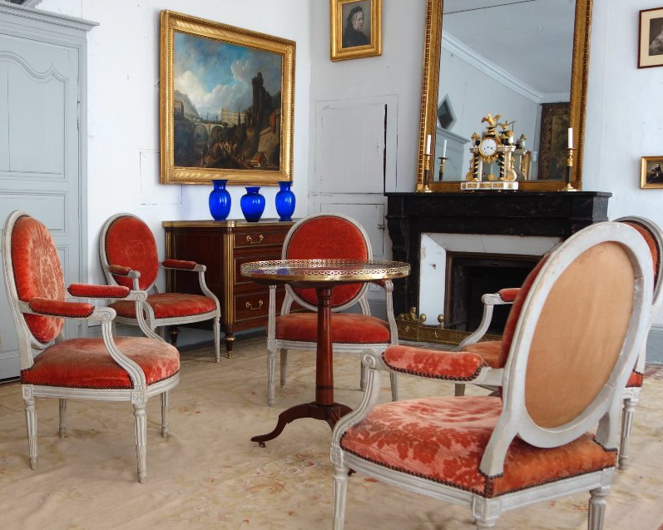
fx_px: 804
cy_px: 288
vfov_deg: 36.4
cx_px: 196
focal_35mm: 41
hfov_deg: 43.8
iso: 125
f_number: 2
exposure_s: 1/80
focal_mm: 10.63
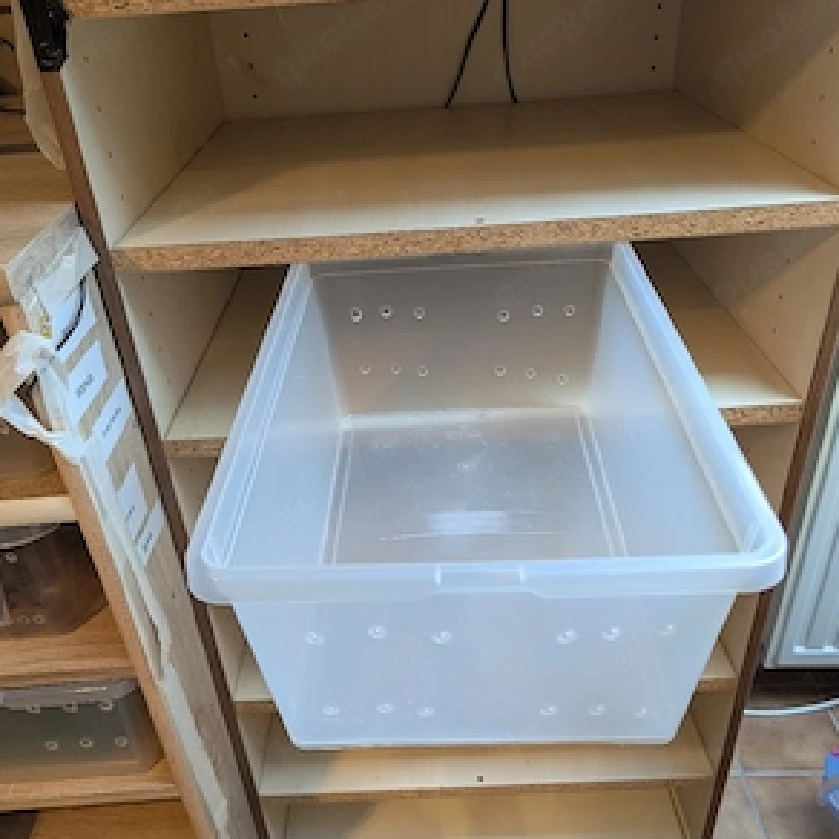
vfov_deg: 55.3
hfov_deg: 55.6
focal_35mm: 29
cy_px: 497
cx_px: 417
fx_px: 795
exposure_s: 1/25
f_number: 1.85
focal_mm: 6.81
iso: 109
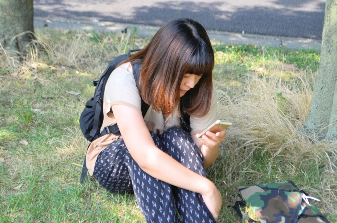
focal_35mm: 82
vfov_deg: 16.5
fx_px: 771
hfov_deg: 24.7
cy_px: 112
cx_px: 168
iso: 200
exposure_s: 1/200
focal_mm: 55
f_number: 7.1
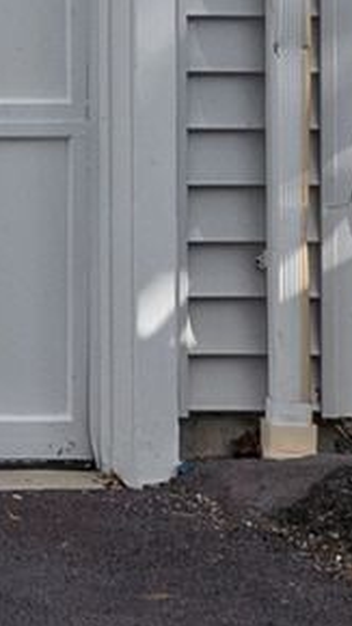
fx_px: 3354
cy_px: -241
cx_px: -56
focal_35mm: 202
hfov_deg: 6.0
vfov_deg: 10.4
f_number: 7.1
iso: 100
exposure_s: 1/400
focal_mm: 19
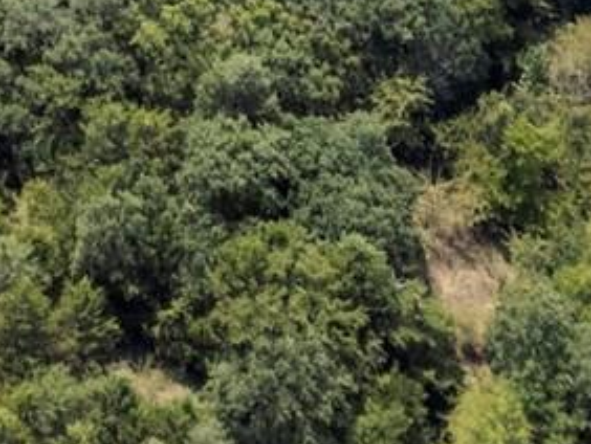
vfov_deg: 7.4
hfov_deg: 10.7
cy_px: -947
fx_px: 2973
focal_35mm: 174
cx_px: -448
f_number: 1.7
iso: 200
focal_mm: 6.72
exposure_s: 1/2000
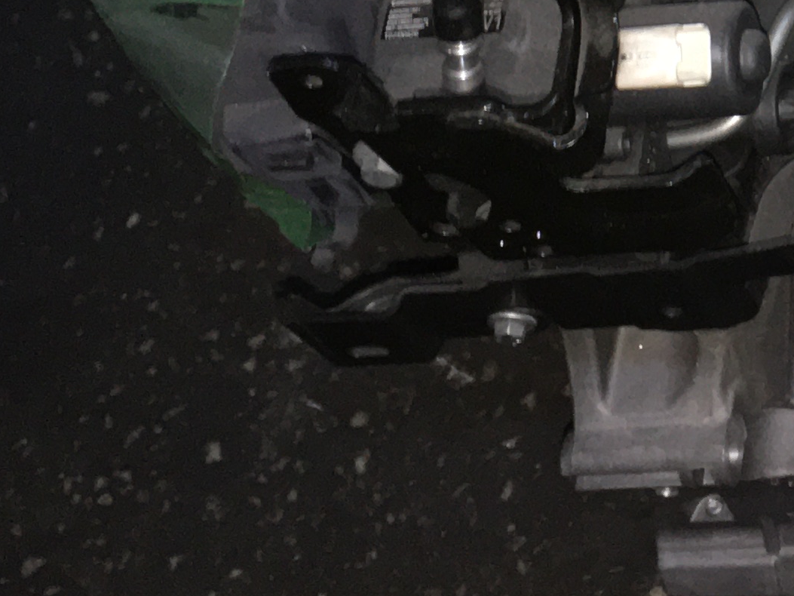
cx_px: 1057
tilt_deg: -46.0
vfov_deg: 12.6
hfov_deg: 16.6
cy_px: -334
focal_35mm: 111
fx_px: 2546
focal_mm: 4.15
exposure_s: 1/17
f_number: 2.2
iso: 100
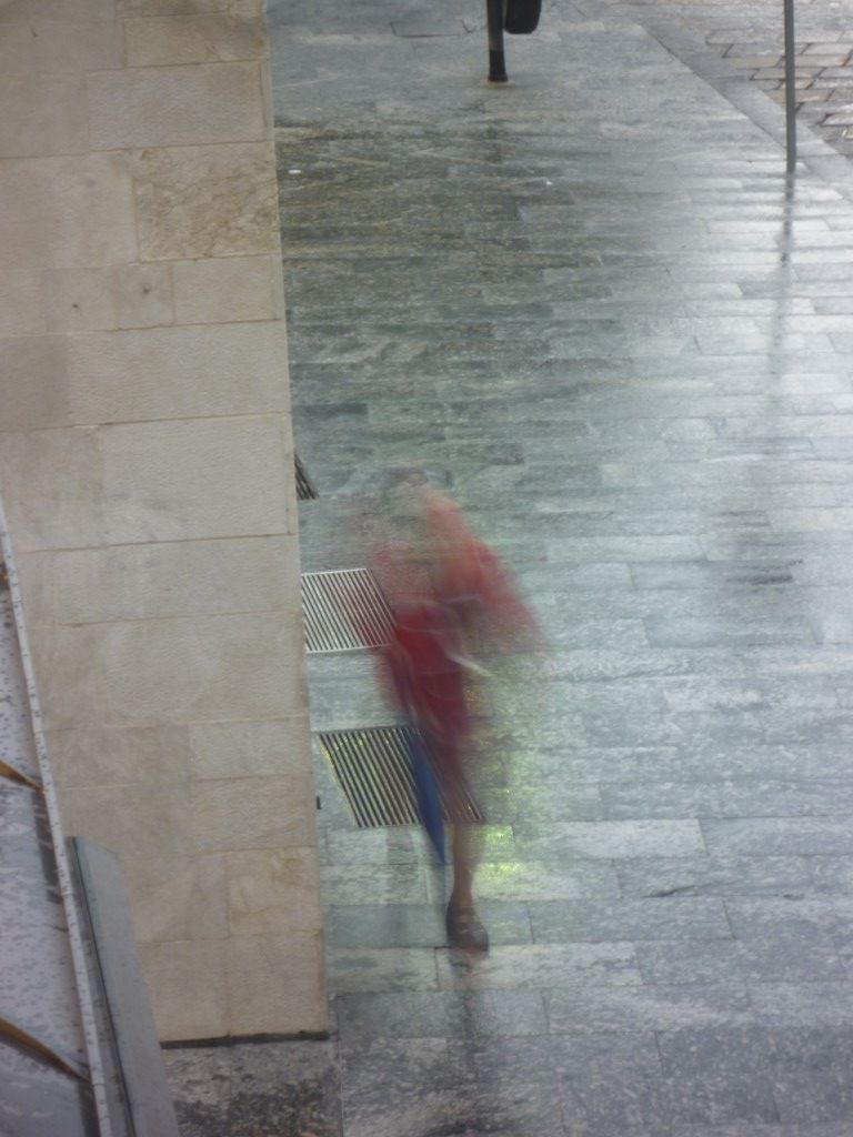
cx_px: 426
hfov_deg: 11.9
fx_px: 4107
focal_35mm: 125
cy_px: 568
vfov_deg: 15.8
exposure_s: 1/1.3
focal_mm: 22
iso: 80
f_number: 5.9
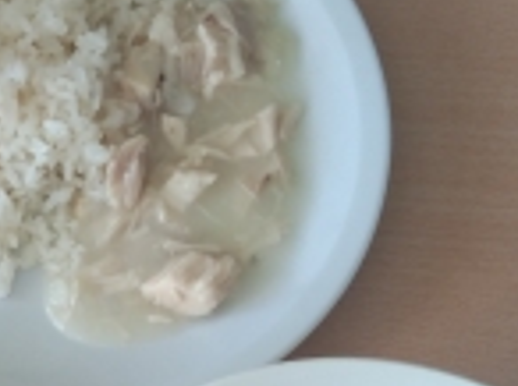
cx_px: -43
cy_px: 436
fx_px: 1599
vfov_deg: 13.5
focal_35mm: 107
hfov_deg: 17.8
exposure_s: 1/100
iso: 144
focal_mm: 3.65
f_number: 2.2
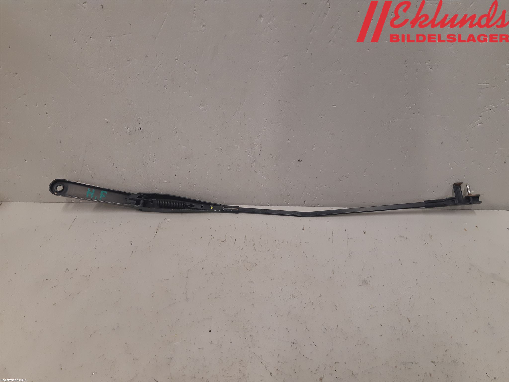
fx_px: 382
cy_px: 191
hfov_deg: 67.3
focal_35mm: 26
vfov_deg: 53.1
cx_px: 254
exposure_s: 1/50
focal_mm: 3.93
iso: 125
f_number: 1.7
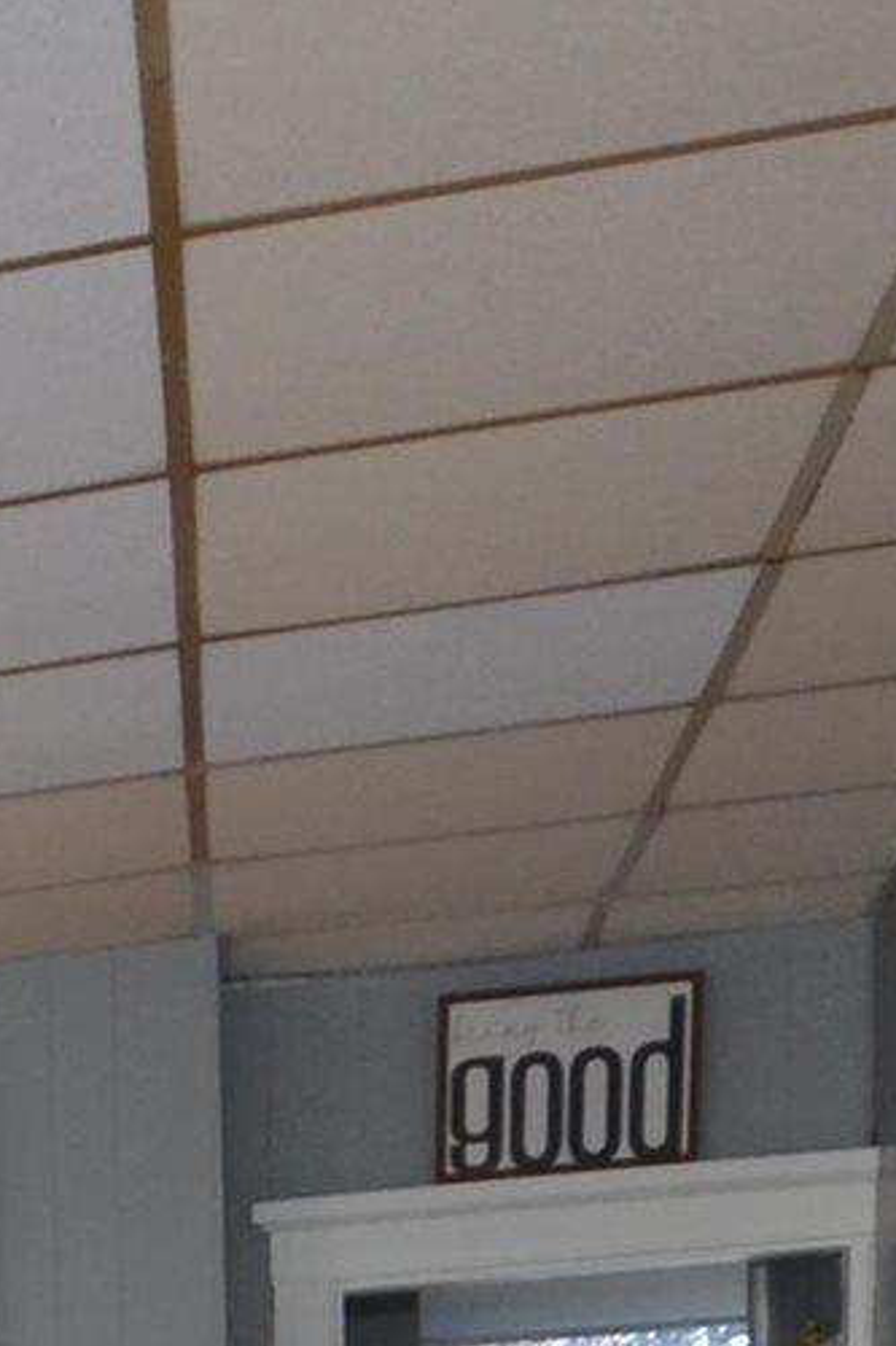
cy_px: 2124
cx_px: -883
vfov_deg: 19.0
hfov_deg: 13.0
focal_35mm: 92
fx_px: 3437
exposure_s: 1/100
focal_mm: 10
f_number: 3.5
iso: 400
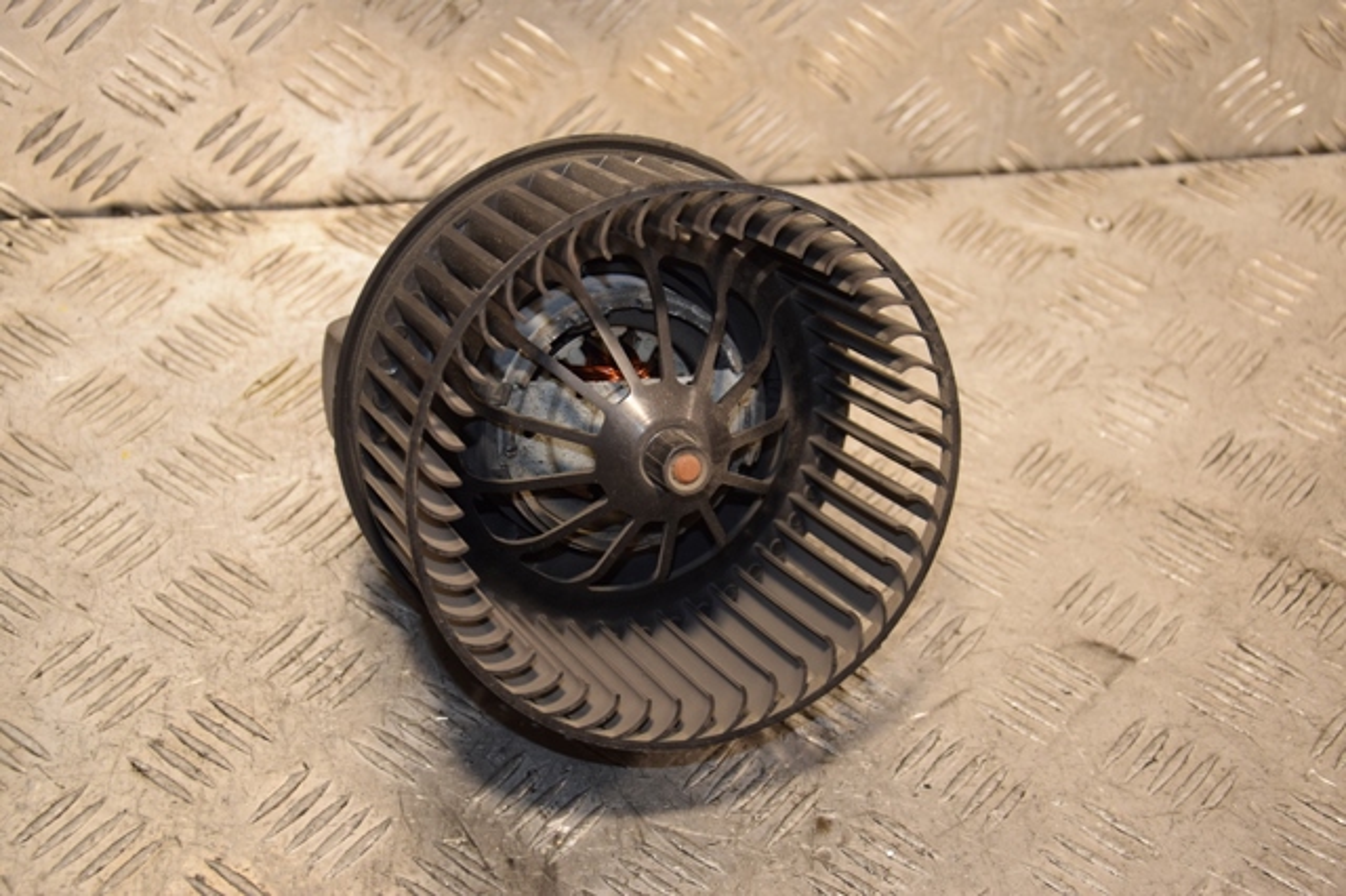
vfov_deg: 18.9
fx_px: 2690
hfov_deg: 28.1
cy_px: 448
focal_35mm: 72
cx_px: 673
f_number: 4.8
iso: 800
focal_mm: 48
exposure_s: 1/160
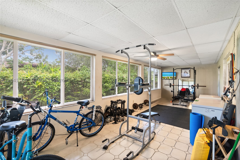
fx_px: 107
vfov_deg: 73.7
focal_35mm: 16
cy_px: 80
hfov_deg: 96.7
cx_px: 120
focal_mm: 16
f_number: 4
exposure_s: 1/15
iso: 1600
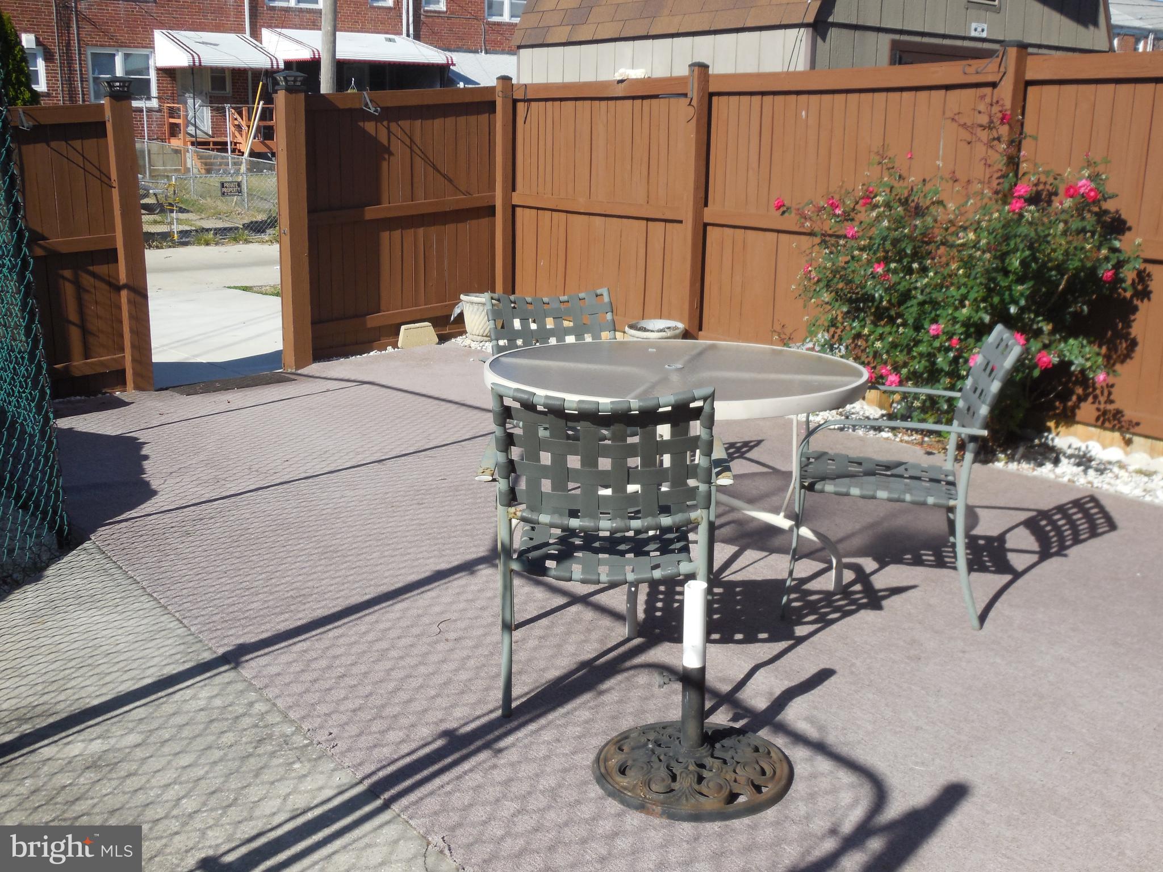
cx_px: 582
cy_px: 436
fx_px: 1344
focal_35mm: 40
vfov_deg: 36.0
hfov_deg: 46.8
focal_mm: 7.1
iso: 125
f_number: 3.6
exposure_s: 1/1250
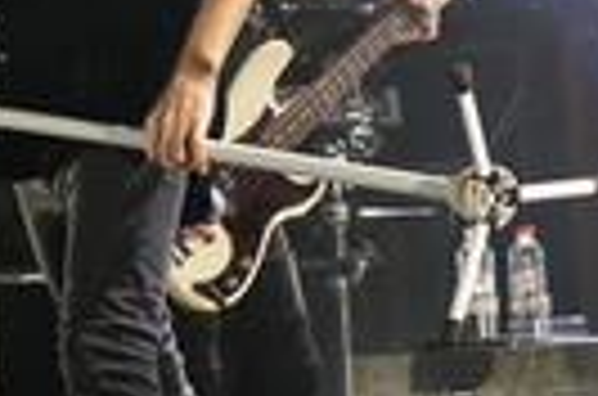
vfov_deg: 5.9
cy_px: 108
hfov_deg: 8.9
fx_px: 3828
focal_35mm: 231
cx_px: -16
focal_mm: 68
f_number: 5.6
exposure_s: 1/320
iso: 1600
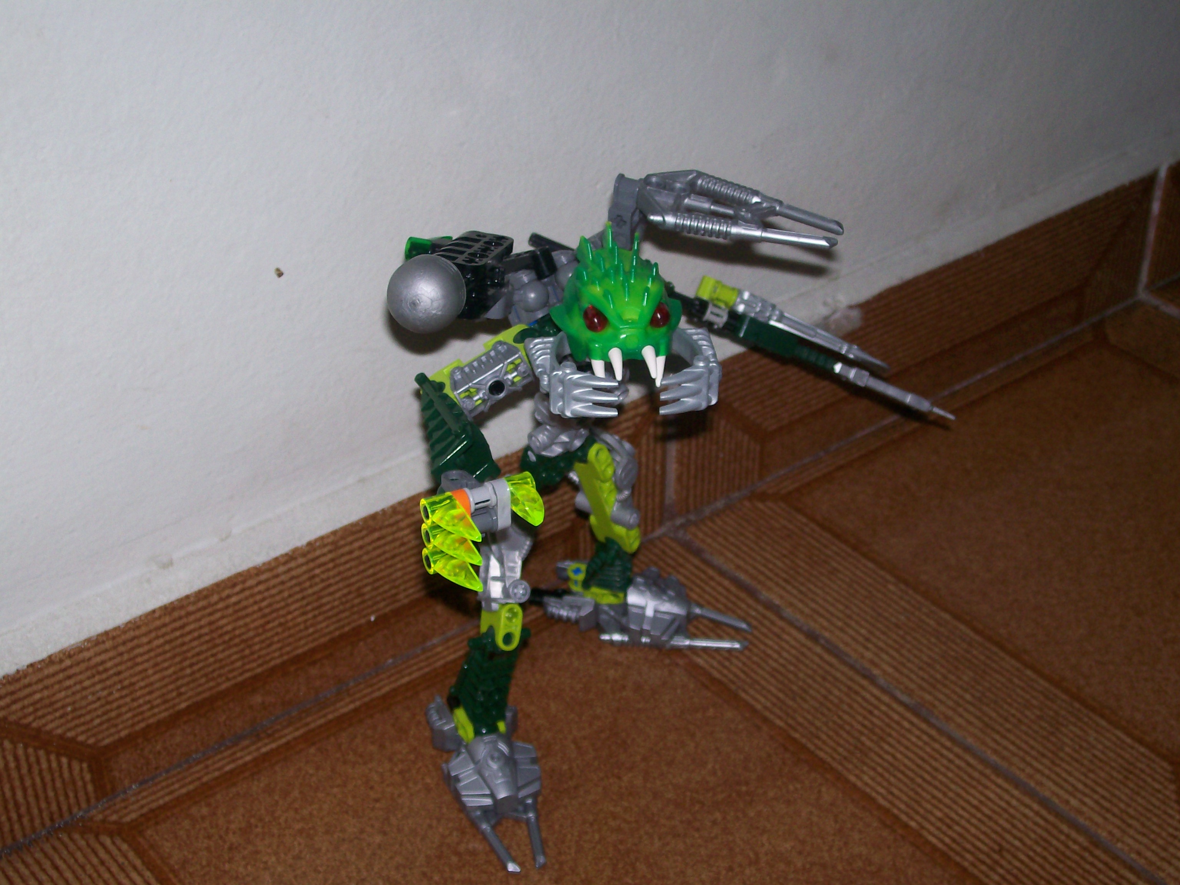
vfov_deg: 26.1
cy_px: 442
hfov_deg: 34.3
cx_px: 590
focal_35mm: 56
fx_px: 1909
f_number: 3.4
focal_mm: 9.4
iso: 80
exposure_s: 1/83.6
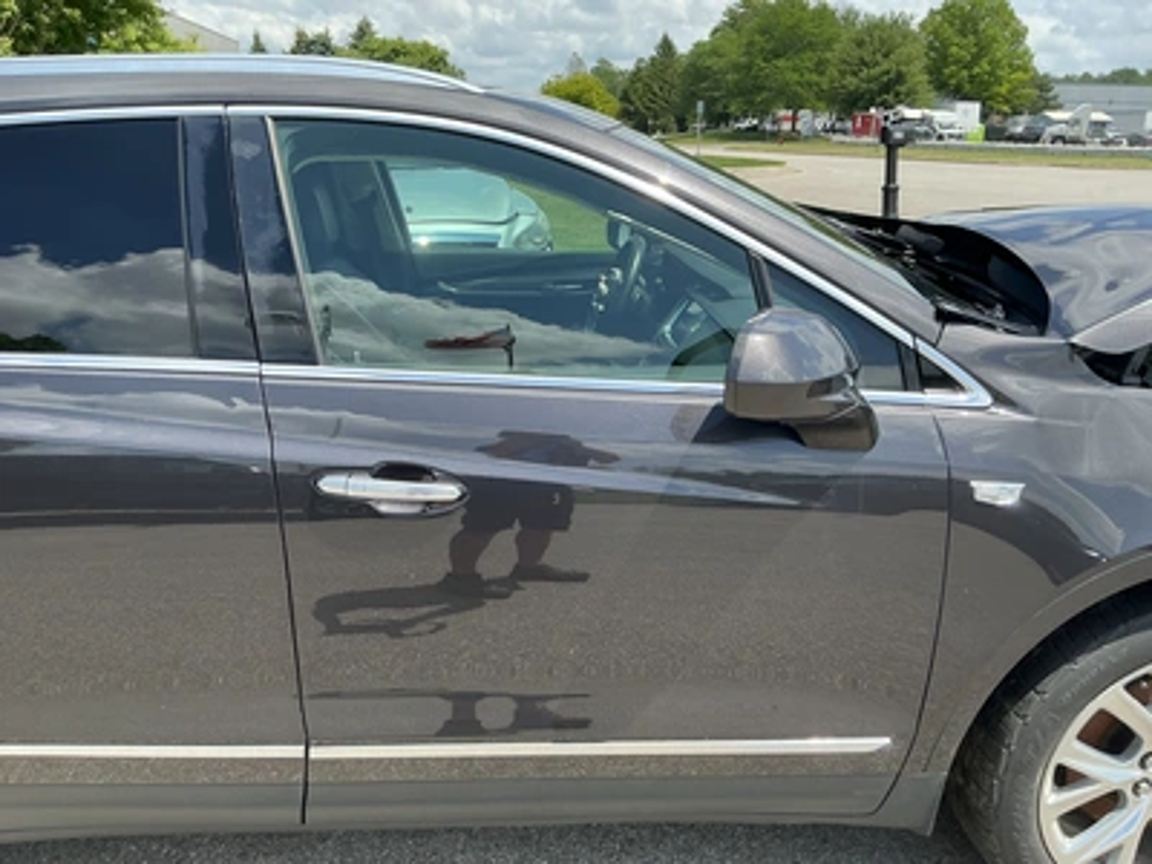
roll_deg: -1.0
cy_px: 432
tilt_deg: -19.9
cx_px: 576
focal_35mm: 28
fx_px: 932
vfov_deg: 49.7
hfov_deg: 63.4
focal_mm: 3
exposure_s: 1/781
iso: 25
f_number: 1.8
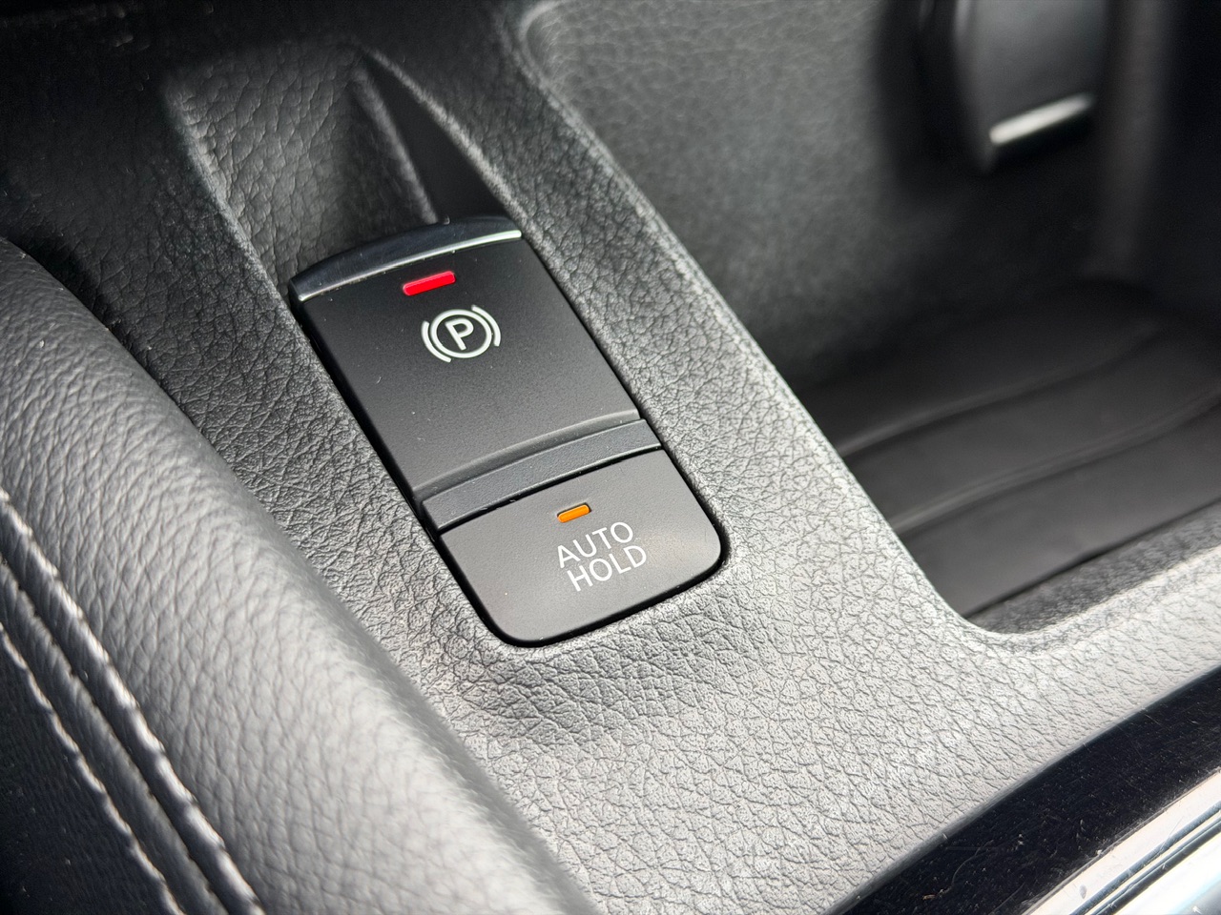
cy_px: 458
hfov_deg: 39.7
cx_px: 610
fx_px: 1693
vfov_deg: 30.3
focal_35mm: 48
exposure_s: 1/60
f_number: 1.78
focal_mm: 6.76
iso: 200
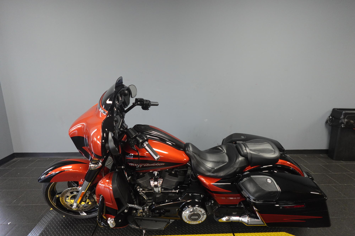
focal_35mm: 20
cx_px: 178
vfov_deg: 61.9
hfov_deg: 84.0
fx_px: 197
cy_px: 118
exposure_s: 1/80
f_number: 2
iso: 640
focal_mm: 7.6
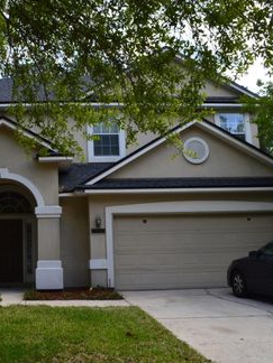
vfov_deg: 46.8
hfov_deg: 34.5
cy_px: 183
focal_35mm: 40
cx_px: 43
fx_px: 421
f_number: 10
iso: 400
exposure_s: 1/250
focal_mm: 18
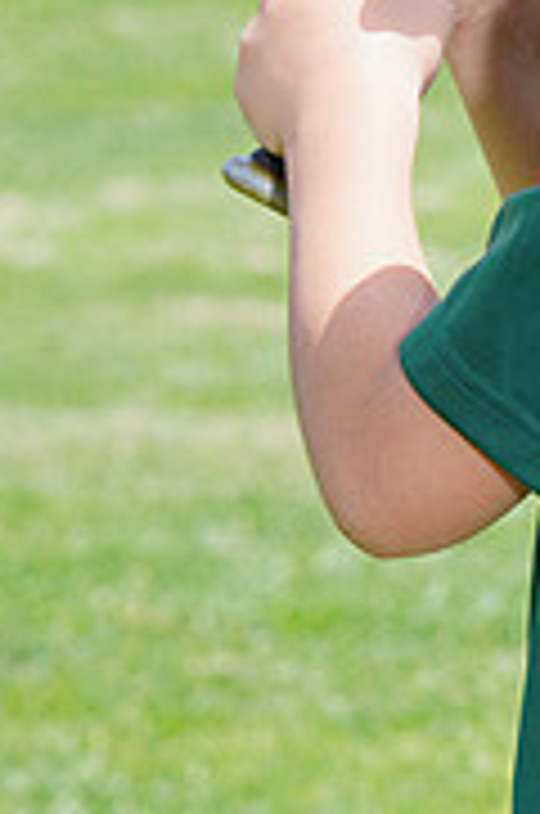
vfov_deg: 4.2
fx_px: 10954
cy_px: -256
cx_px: 767
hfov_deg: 2.8
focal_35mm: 485
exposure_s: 1/200
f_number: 10
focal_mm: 151
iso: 200
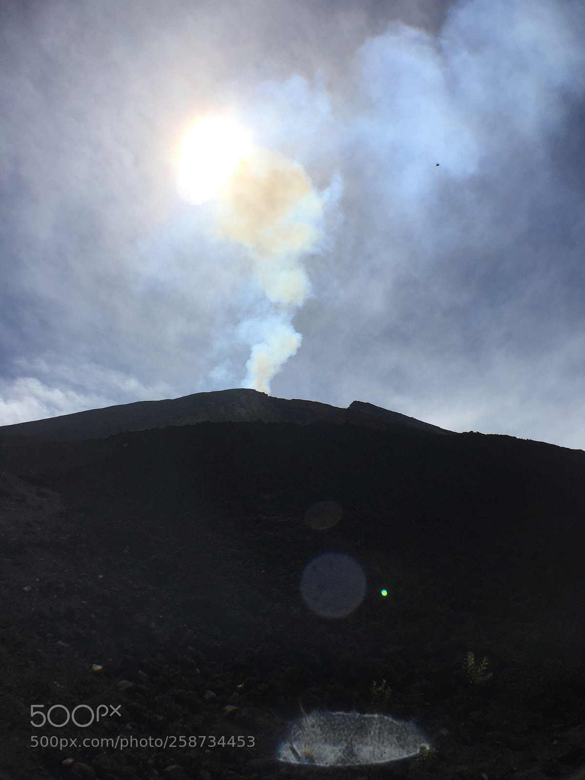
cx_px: 292
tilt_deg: +28.8
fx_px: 653
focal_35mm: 29
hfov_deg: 48.2
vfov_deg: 61.7
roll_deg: +4.2
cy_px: 390
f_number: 2.2
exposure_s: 1/5650
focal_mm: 4.15
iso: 32
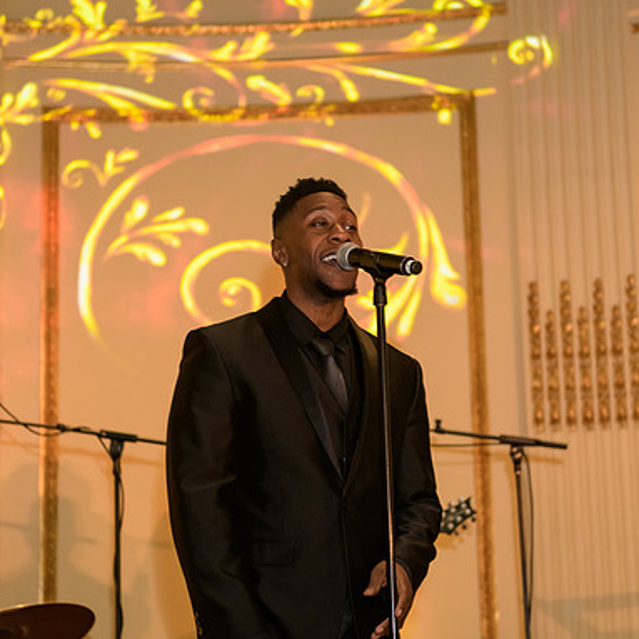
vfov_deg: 20.4
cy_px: 320
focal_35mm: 85
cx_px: 322
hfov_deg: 20.4
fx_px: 1775
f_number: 3.2
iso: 1600
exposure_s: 1/125
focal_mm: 66
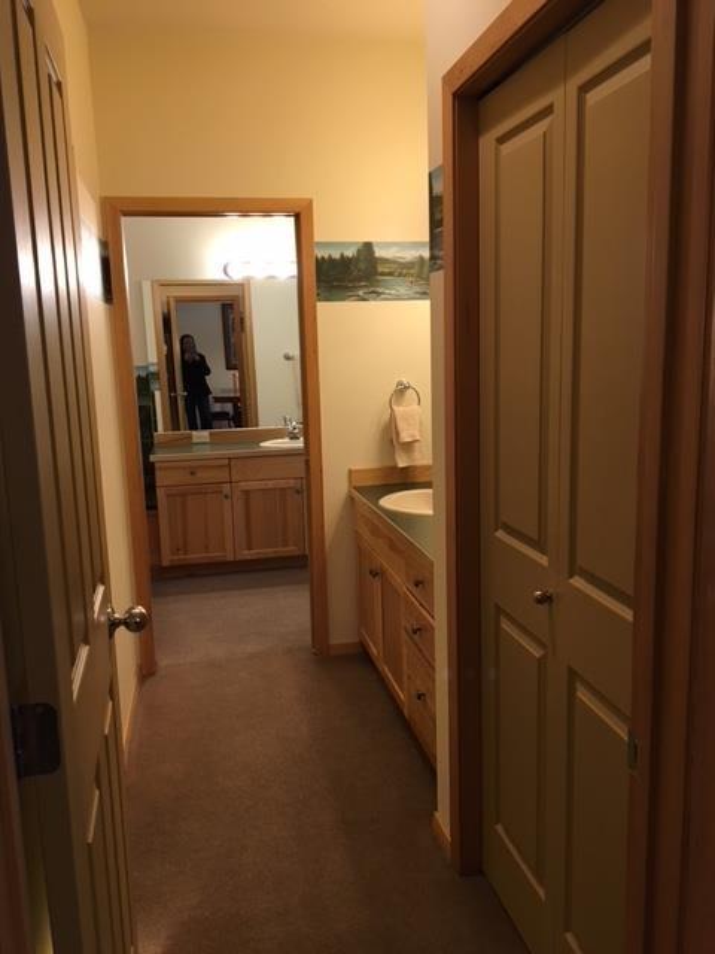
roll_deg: +2.5
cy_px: 477
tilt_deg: -9.1
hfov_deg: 48.2
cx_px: 358
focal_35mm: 29
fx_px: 799
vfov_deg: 61.7
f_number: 2.2
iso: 100
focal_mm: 4.15
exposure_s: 1/30
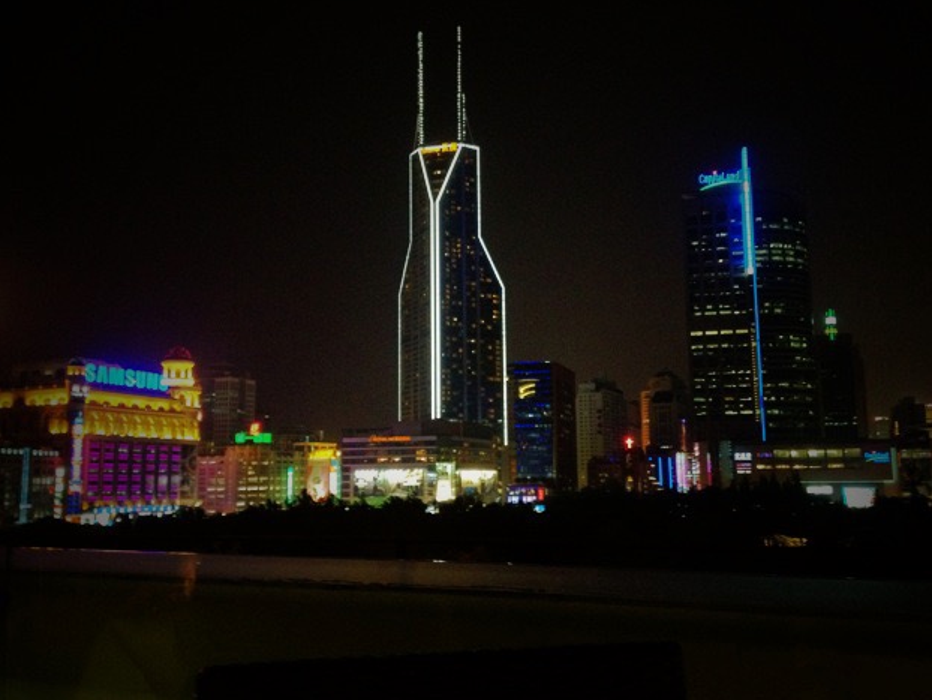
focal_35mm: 36
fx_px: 970
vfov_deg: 39.7
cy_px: 355
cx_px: 478
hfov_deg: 51.3
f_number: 2.4
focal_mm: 4.28
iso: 800
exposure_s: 1/15
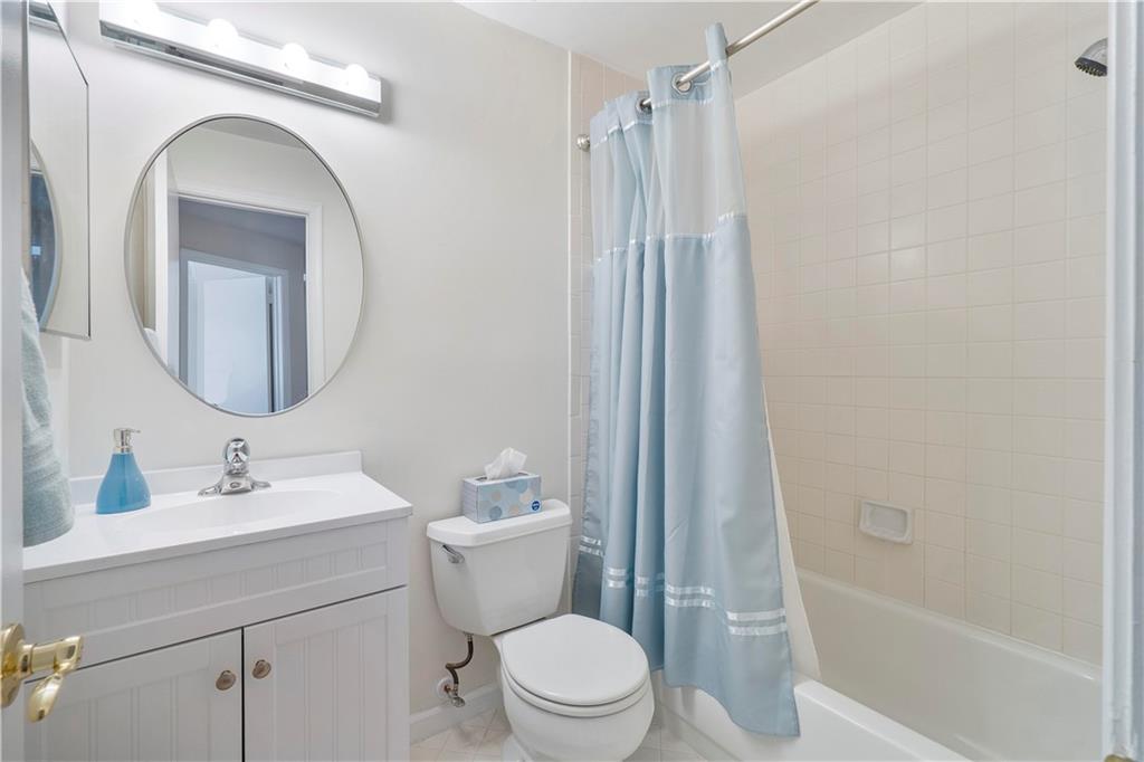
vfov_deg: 77.3
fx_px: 476
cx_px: 572
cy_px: 381
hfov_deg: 100.4
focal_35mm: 15
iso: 250
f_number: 9
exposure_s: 1/60
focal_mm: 10
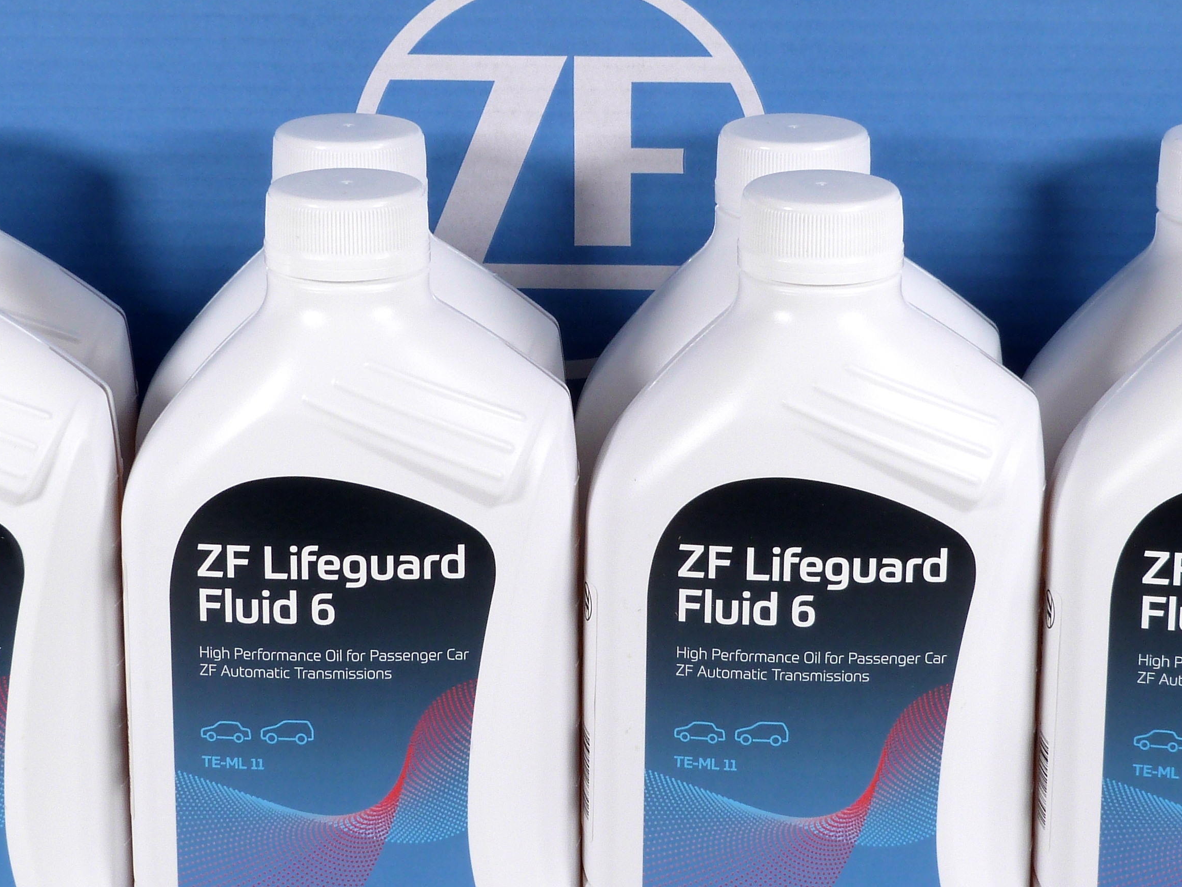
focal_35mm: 118
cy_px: 466
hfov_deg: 16.7
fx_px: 4029
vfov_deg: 12.6
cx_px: 577
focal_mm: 12.1
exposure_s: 1/250
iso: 100
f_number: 4
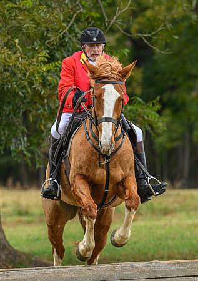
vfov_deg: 6.4
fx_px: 2502
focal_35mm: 315
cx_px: 128
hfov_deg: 4.5
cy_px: 157
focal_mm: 165
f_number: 3.5
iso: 800
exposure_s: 1/640
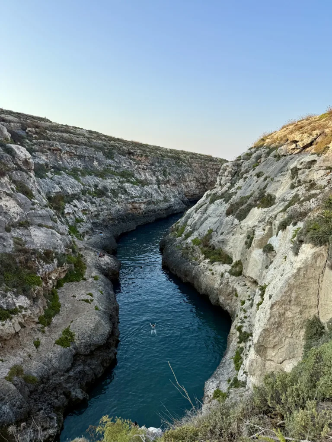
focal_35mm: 24
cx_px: 166
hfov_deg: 56.8
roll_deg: -2.0
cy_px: 221
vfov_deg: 71.6
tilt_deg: -10.2
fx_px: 307
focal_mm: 6.76
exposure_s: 1/1585
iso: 80
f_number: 1.78
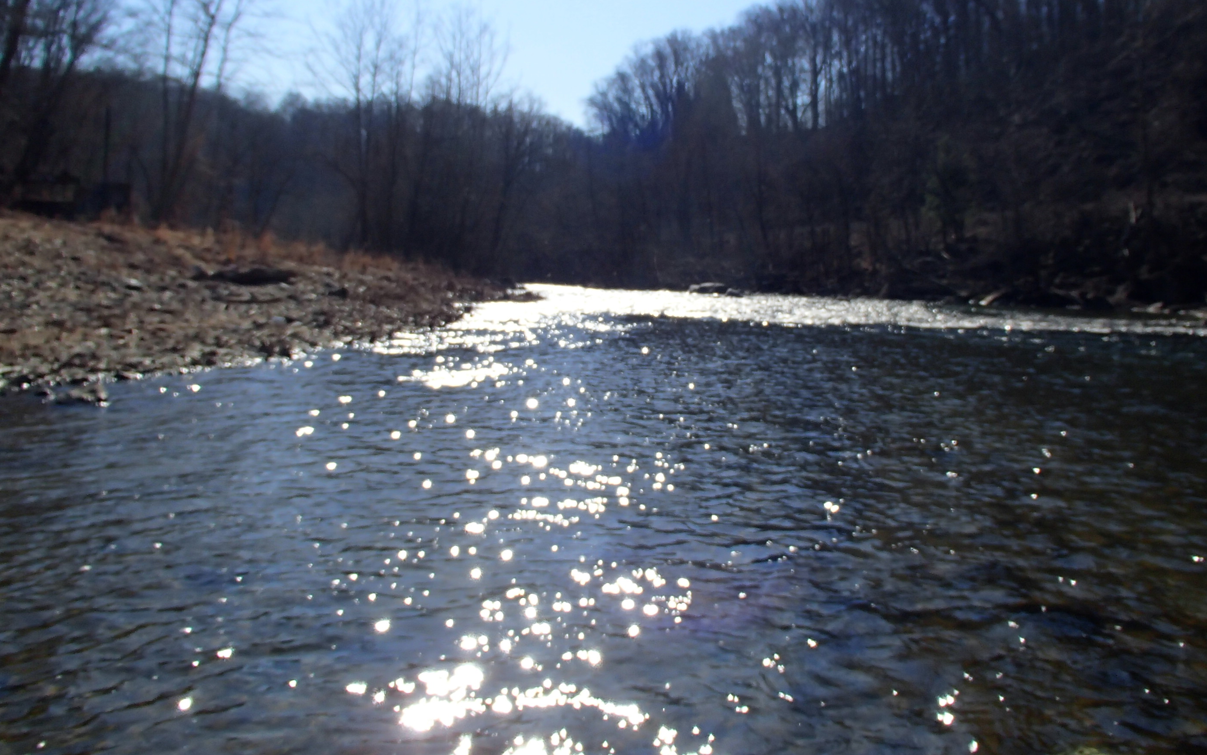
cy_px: 246
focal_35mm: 34
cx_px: 662
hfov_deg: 56.6
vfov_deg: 36.9
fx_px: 1118
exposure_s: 1/160
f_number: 11
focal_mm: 5
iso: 100
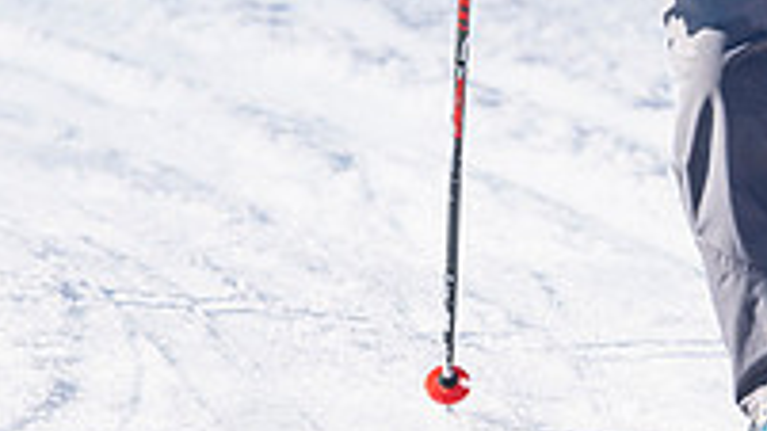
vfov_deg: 0.7
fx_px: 37925
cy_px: -165
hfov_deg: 1.2
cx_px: 678
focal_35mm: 1865
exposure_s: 1/2000
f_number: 8
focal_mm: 560
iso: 640
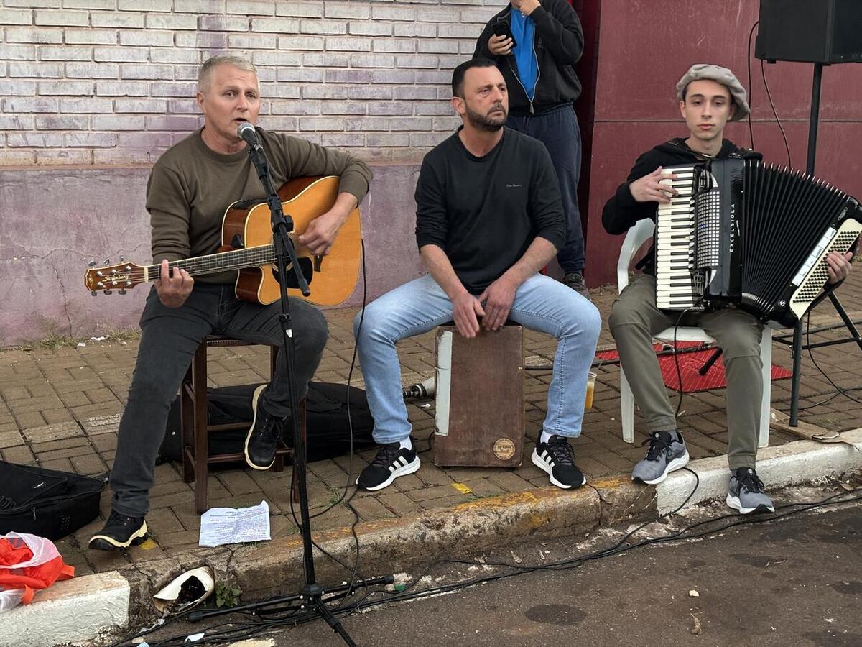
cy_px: 324
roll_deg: -1.5
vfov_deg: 28.0
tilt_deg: -11.8
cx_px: 431
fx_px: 1295
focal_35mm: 52
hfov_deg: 36.8
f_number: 1.6
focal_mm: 5.96
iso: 250
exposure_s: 1/40
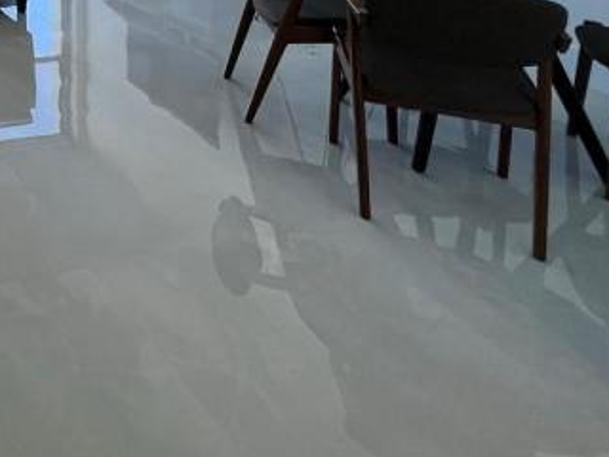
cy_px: -185
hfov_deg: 35.3
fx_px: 686
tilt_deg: -5.0
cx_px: -156
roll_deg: +1.3
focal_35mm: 39
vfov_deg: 28.0
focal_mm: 1.57
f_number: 1.8
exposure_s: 1/120
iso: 40
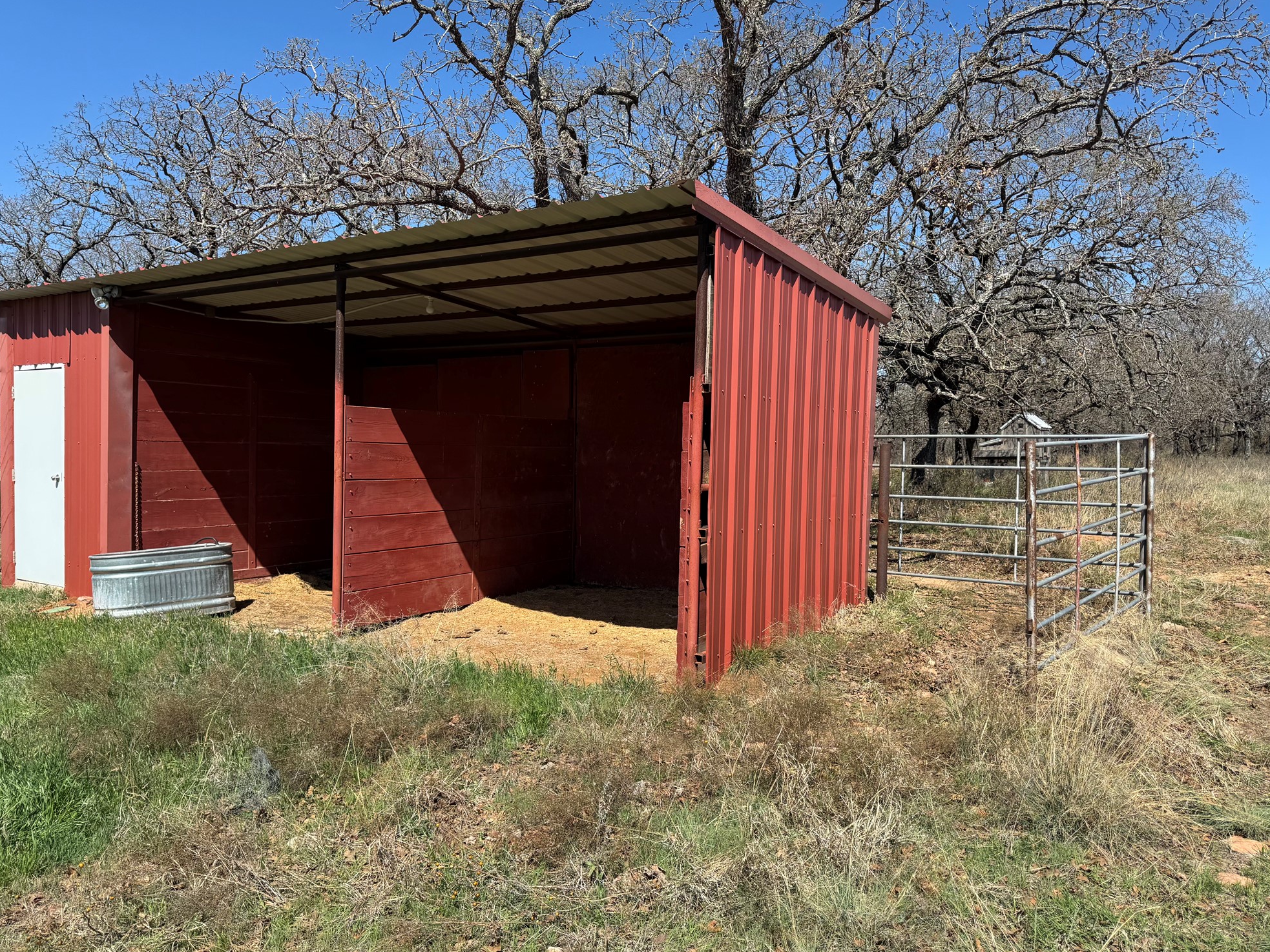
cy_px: 482
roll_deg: -1.6
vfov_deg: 54.9
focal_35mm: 25
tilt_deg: -2.6
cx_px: 635
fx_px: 917
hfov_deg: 69.4
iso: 80
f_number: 1.78
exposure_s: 1/3096
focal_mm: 6.76
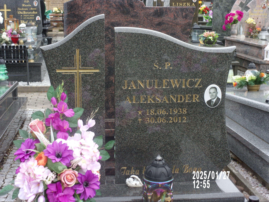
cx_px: 134
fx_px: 497
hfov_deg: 30.3
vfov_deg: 22.9
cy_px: 101
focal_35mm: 64
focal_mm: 11.5
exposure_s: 1/70
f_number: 5.2
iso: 80
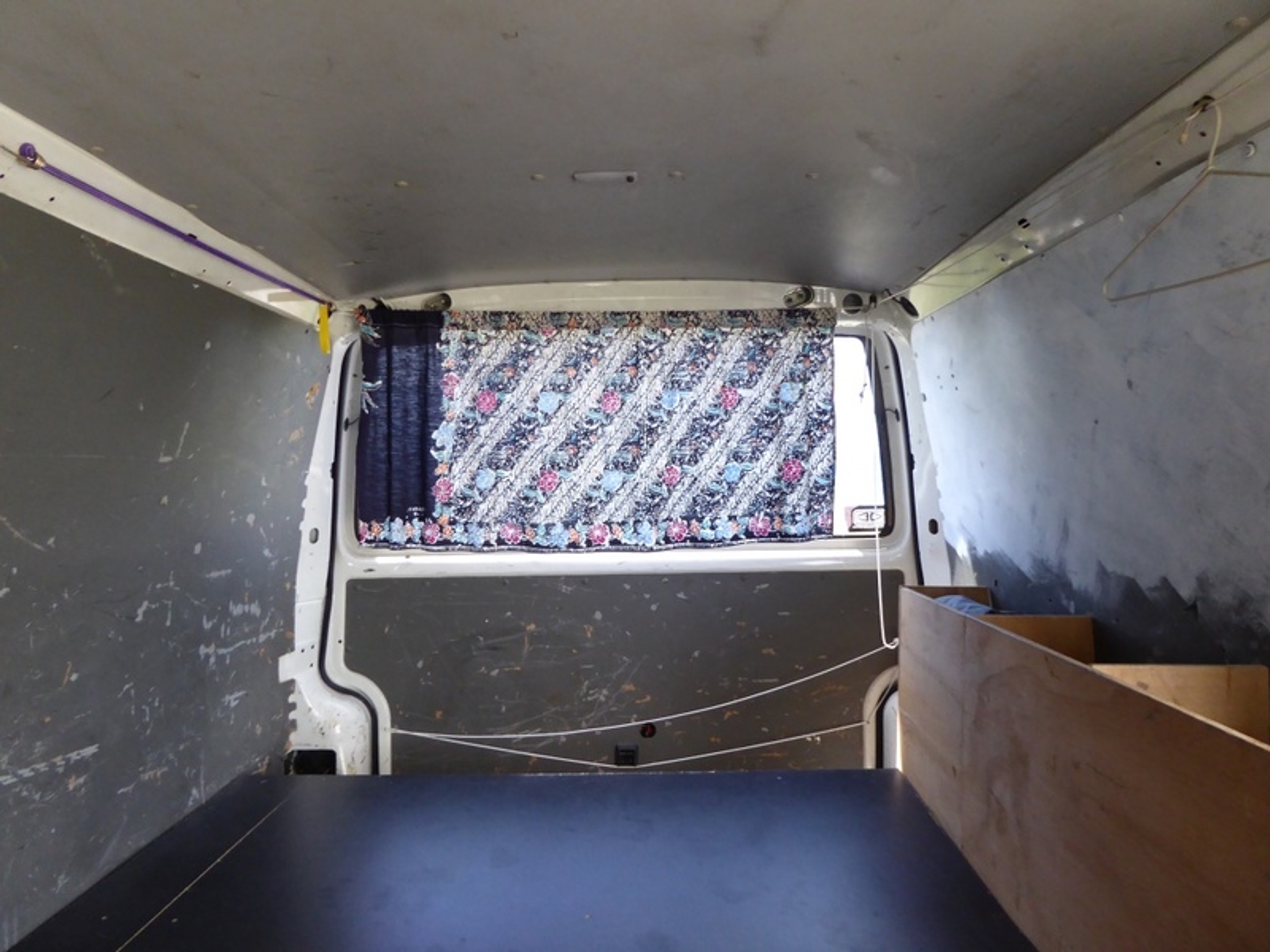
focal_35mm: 24
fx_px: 881
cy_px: 476
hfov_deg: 71.6
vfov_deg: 56.8
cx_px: 635
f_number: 3.3
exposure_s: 1/60
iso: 320
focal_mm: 4.3
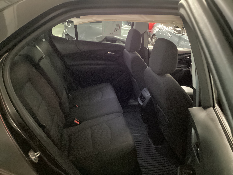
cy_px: 88
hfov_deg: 58.4
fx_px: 209
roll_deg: -3.3
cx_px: 116
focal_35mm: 31
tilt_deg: -22.5
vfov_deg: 45.4
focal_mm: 3.3
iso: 800
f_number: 2.4
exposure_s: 1/15
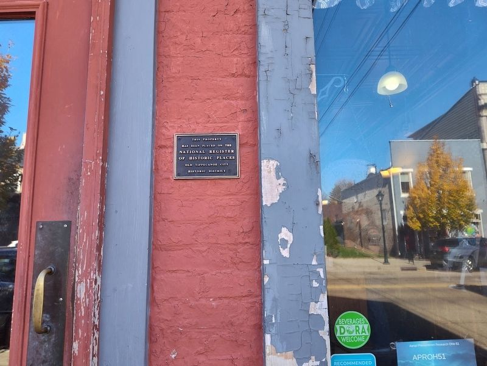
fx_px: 324
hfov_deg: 73.9
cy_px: 183
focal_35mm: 23
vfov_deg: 58.9
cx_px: 244
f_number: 1.8
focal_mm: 5.56
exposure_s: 1/120
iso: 112
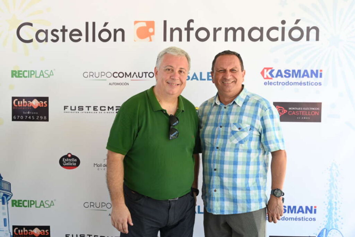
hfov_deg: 46.4
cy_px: 118
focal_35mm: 42
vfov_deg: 31.9
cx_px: 178
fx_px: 414
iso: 400
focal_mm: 42
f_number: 5
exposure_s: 1/125
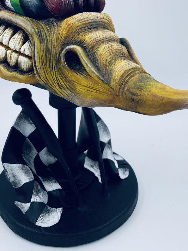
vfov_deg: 46.5
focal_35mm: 39
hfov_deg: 36.8
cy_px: 70
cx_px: 86
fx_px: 282
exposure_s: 1/550
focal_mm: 4.2
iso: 32
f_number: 1.6
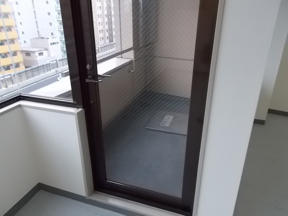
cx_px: 144
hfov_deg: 67.3
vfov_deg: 53.1
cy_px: 108
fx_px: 216
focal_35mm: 26
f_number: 3.2
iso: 320
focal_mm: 4.6
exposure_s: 1/250
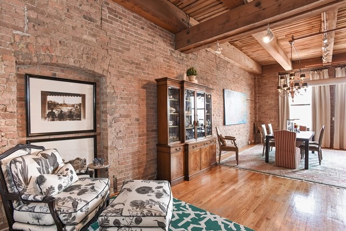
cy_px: 116
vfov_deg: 70.5
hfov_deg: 93.3
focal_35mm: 17
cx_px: 173
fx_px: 163
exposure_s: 1/3
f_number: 8
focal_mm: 17
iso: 200
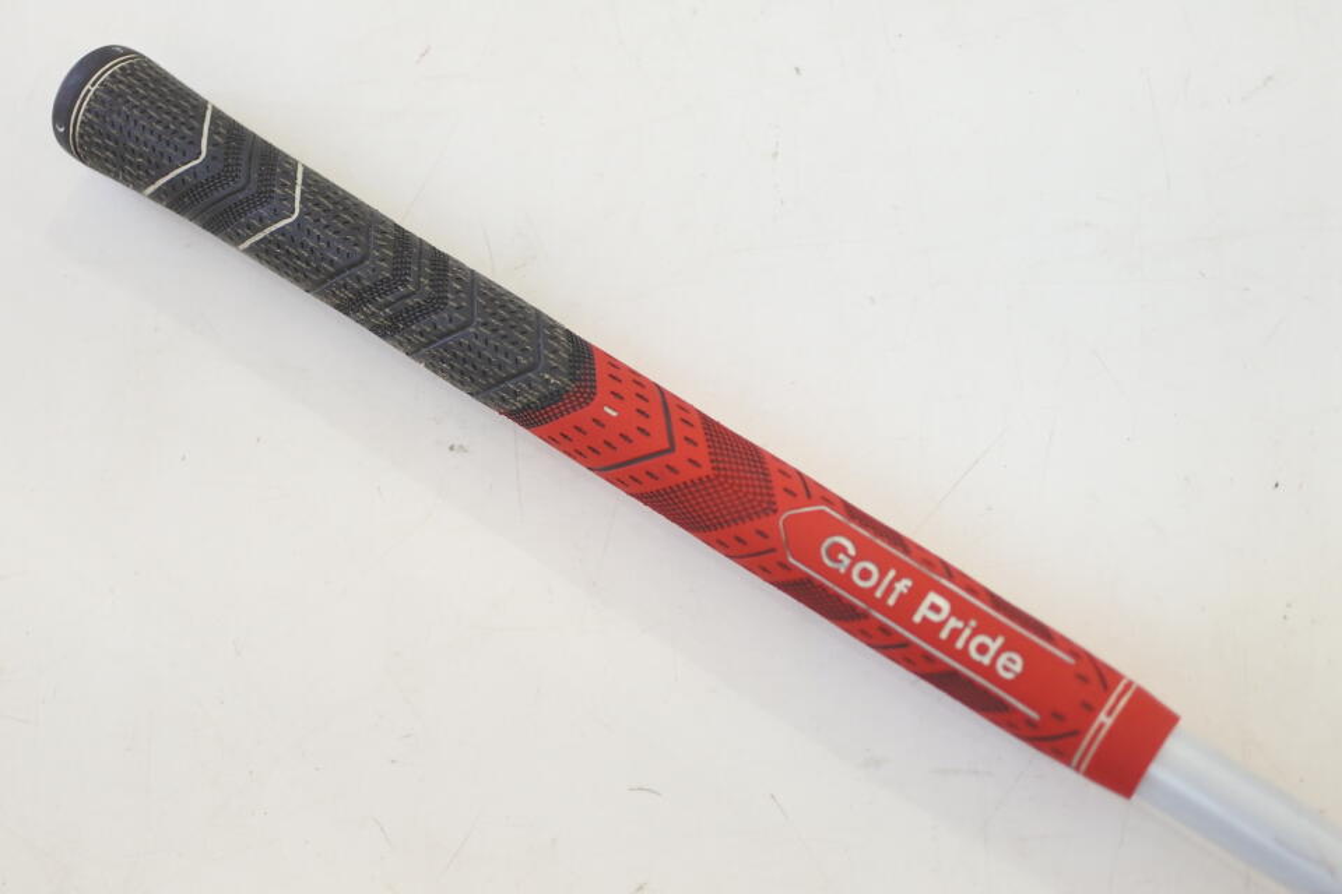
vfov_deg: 27.5
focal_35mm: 49
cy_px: 447
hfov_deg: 40.3
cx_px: 671
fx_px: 1826
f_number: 1.8
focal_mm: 18.5
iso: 500
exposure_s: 1/250
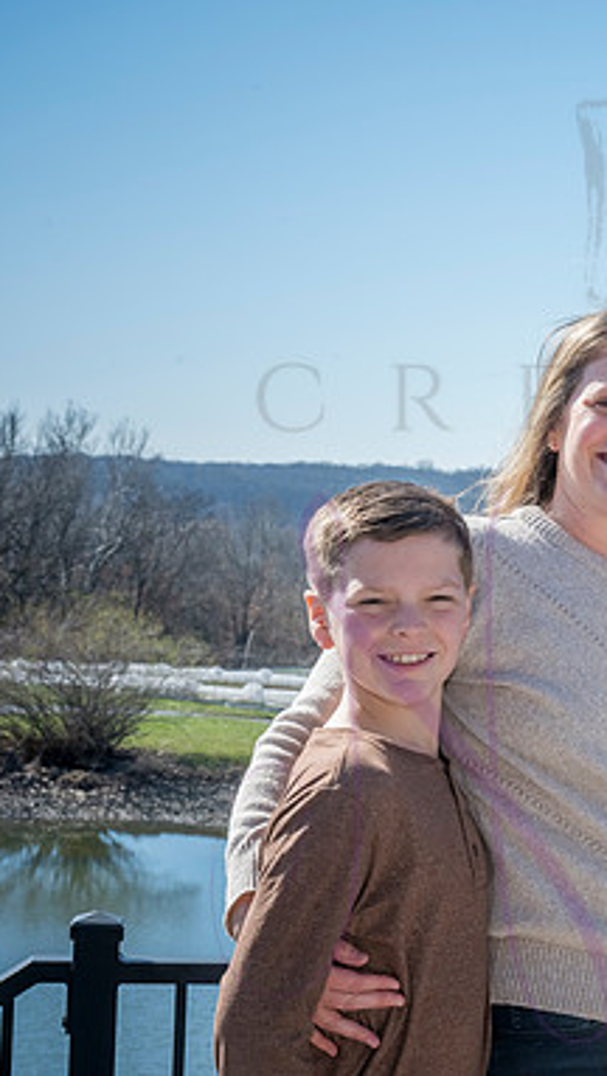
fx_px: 2627
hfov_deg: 12.8
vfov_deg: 23.2
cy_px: 535
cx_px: 773
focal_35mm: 92
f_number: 14
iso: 400
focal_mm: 58
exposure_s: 1/320
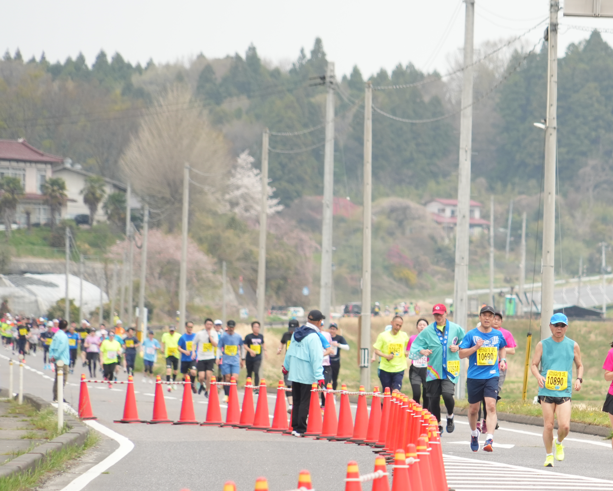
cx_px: 593
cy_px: 330
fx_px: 8255
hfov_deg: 4.2
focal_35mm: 455
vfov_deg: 3.4
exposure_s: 1/1000
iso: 640
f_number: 6.3
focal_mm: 240
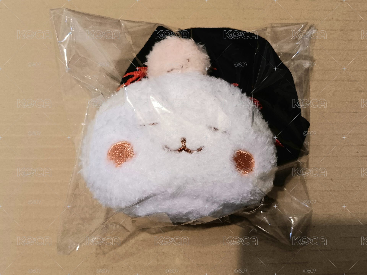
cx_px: 184
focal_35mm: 26
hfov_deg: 67.3
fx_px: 276
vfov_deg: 53.1
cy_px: 138
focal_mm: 3.98
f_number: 1.8
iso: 320
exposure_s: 1/20.4
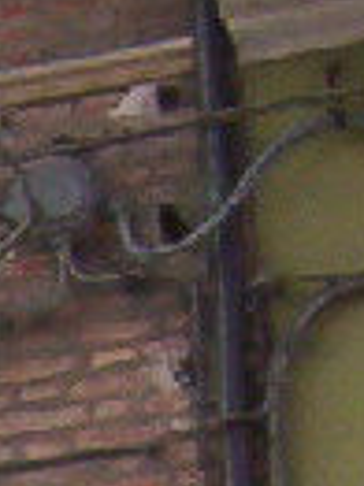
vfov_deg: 5.8
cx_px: -1281
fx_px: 4564
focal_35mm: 325
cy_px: 1306
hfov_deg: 4.1
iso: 100
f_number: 5.24
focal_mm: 5.54
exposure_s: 1/410
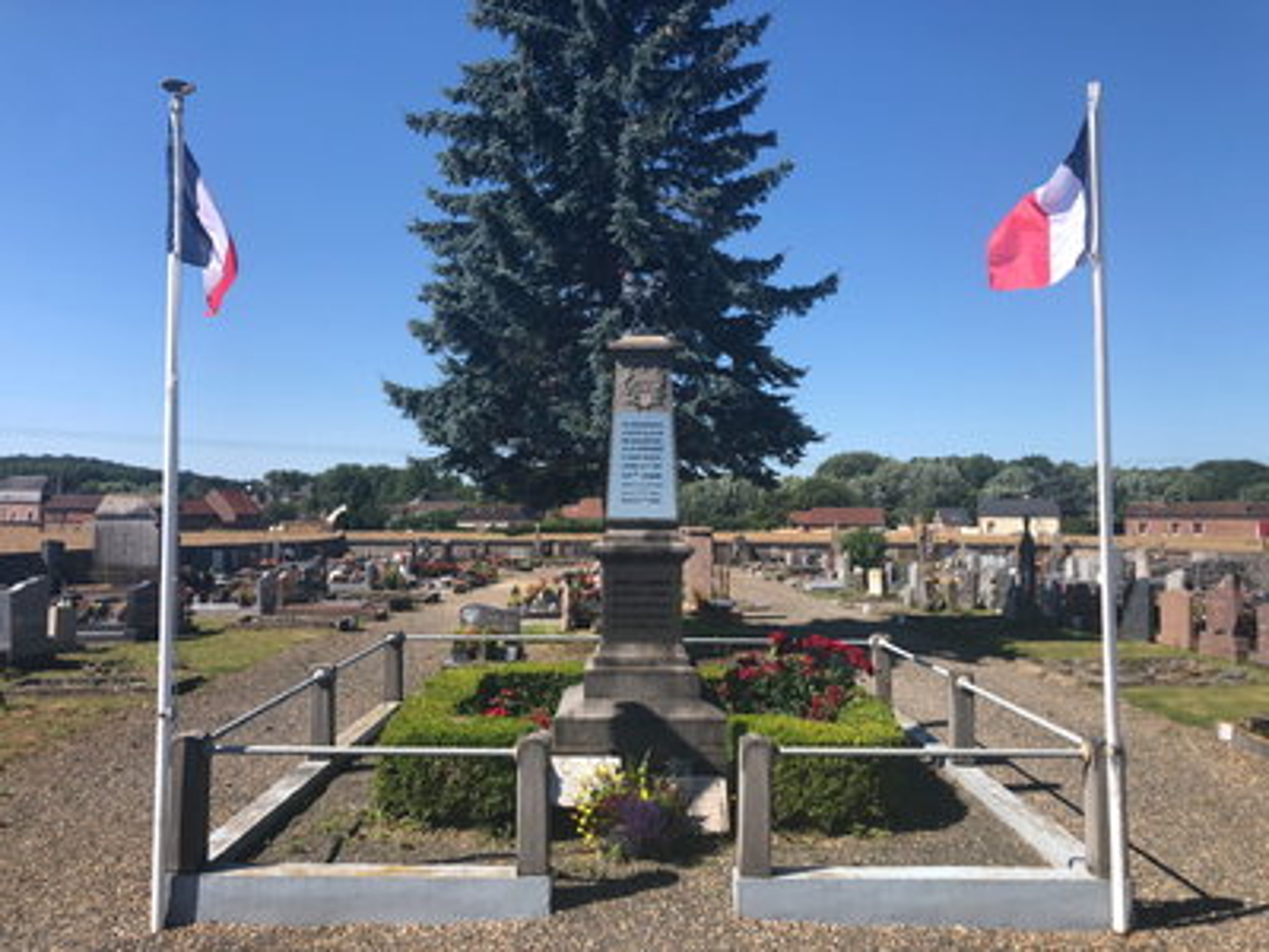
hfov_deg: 63.4
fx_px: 1026
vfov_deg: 49.7
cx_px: 634
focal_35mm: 28
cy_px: 476
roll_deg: -0.6
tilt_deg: +2.9
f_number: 1.8
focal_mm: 3.99
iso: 20
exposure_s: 1/1230
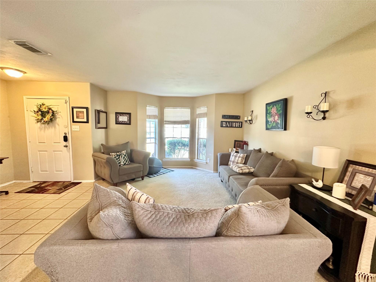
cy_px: 141
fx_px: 152
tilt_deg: -5.5
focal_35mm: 14
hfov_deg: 102.1
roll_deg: -1.2
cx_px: 188
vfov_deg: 85.7
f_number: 2.2
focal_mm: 2.22
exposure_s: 1/60
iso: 320
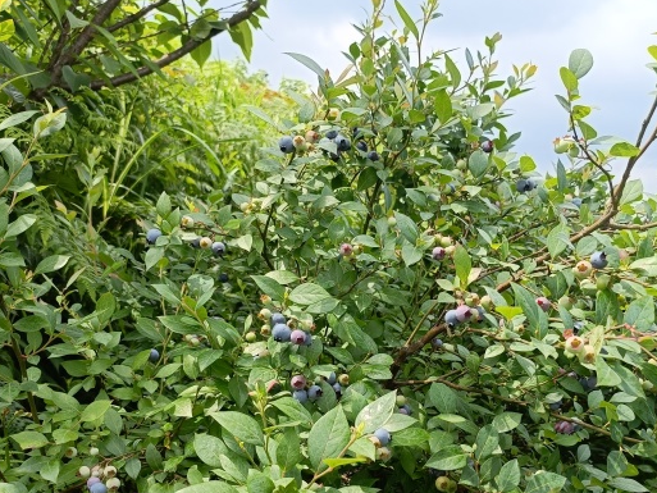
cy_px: 350
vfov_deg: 36.2
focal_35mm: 39
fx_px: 740
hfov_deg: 47.7
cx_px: 379
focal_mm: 4.7
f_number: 1.7
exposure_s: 1/479
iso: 100
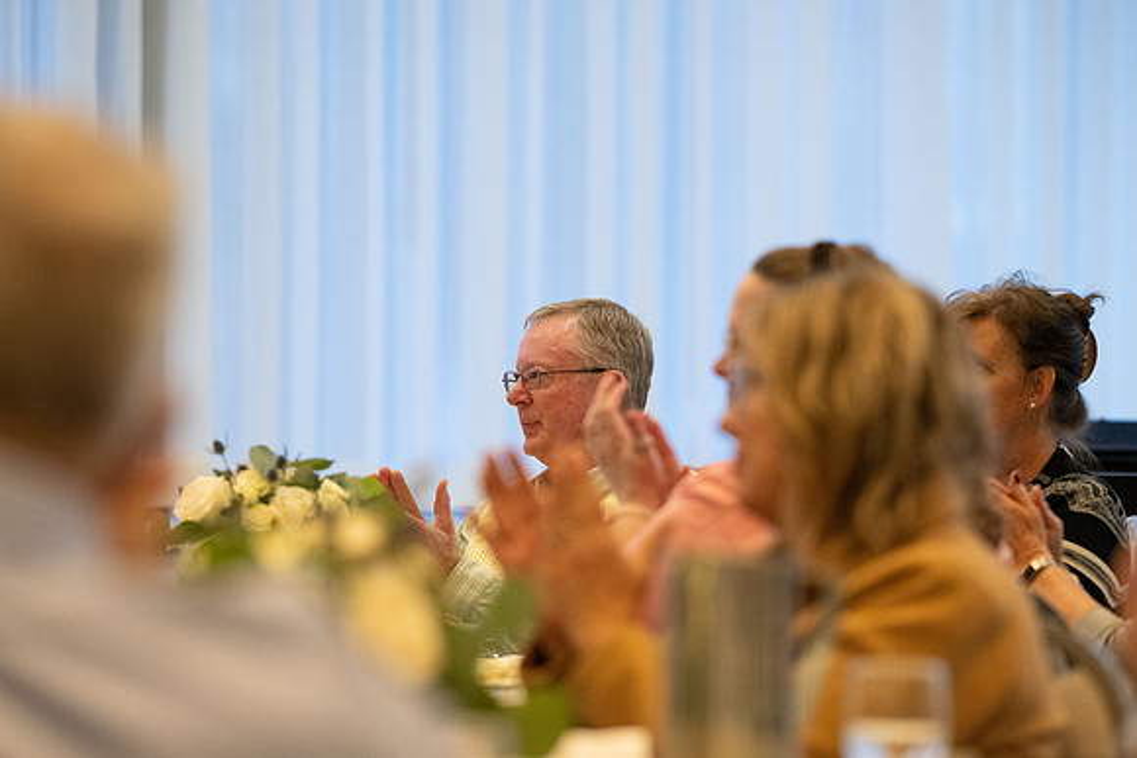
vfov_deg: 6.5
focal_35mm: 213
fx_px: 6717
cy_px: 379
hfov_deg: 9.7
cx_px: 568
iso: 3200
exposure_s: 1/320
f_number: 4
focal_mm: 200
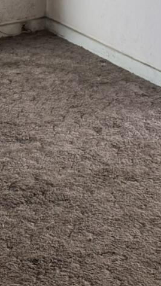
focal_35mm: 112
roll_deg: -0.6
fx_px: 850
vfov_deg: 17.4
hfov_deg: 10.8
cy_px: -129
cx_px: 25
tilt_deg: -7.2
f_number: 1.78
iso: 160
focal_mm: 6.76
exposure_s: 1/121
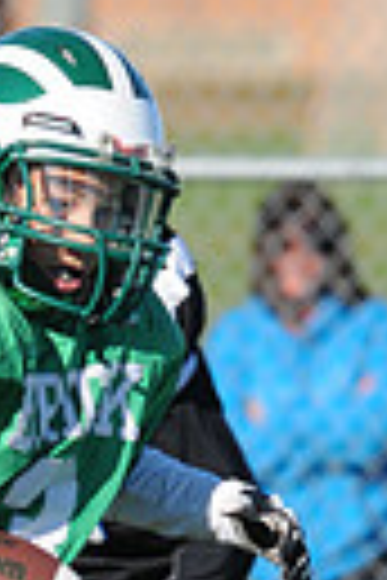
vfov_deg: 1.0
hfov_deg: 0.7
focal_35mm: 2023
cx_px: -29
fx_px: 32618
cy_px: 890
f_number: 8
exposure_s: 1/500
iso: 200
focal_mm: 300
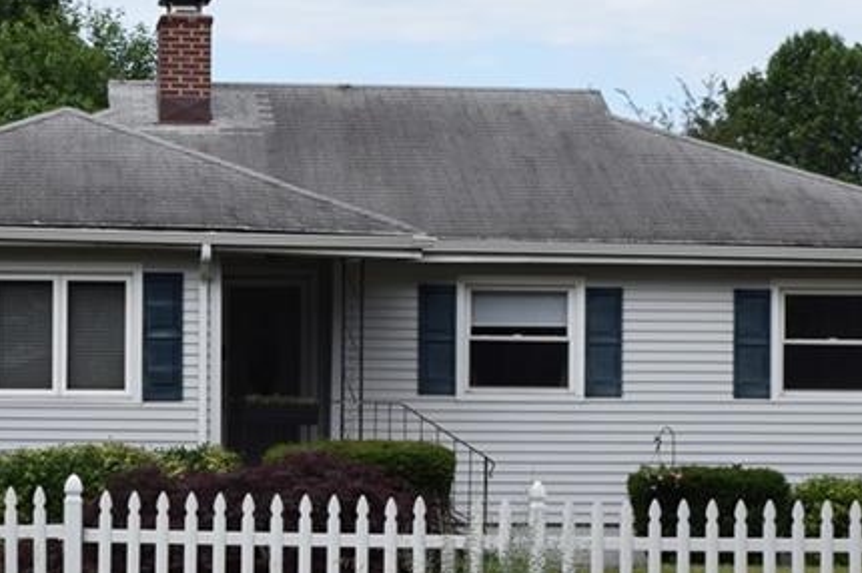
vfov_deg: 9.6
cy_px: 355
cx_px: 317
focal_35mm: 143
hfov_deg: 14.3
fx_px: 3421
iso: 200
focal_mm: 40
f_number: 9
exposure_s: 1/320
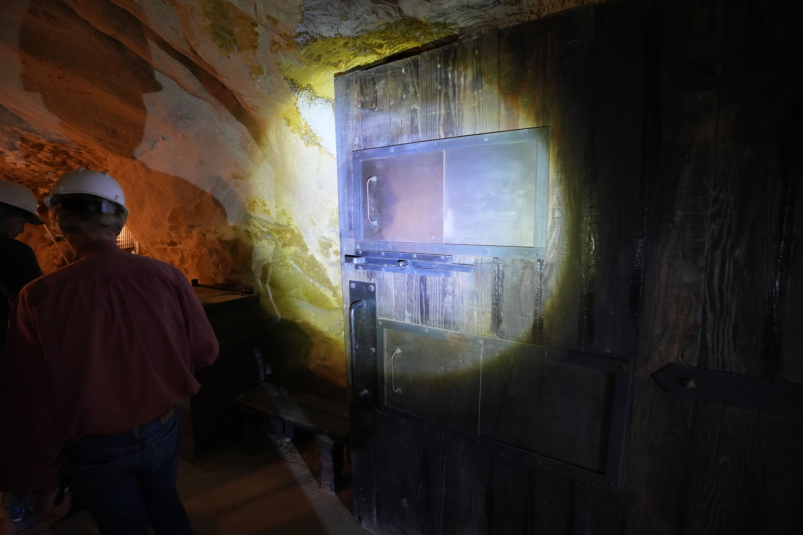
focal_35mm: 16
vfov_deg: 73.7
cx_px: 402
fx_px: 357
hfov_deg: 96.7
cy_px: 268
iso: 5000
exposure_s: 1/30
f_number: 2.8
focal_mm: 16
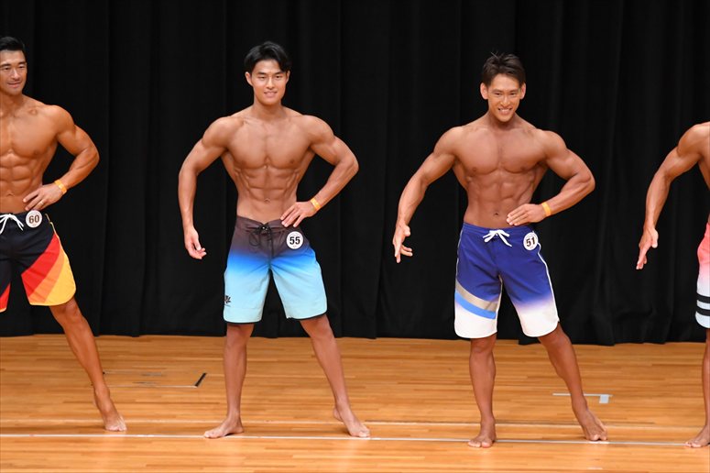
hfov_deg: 7.6
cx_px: 355
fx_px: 5322
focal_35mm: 270
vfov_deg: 5.1
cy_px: 236
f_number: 5.6
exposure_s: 1/400
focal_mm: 180
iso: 4000
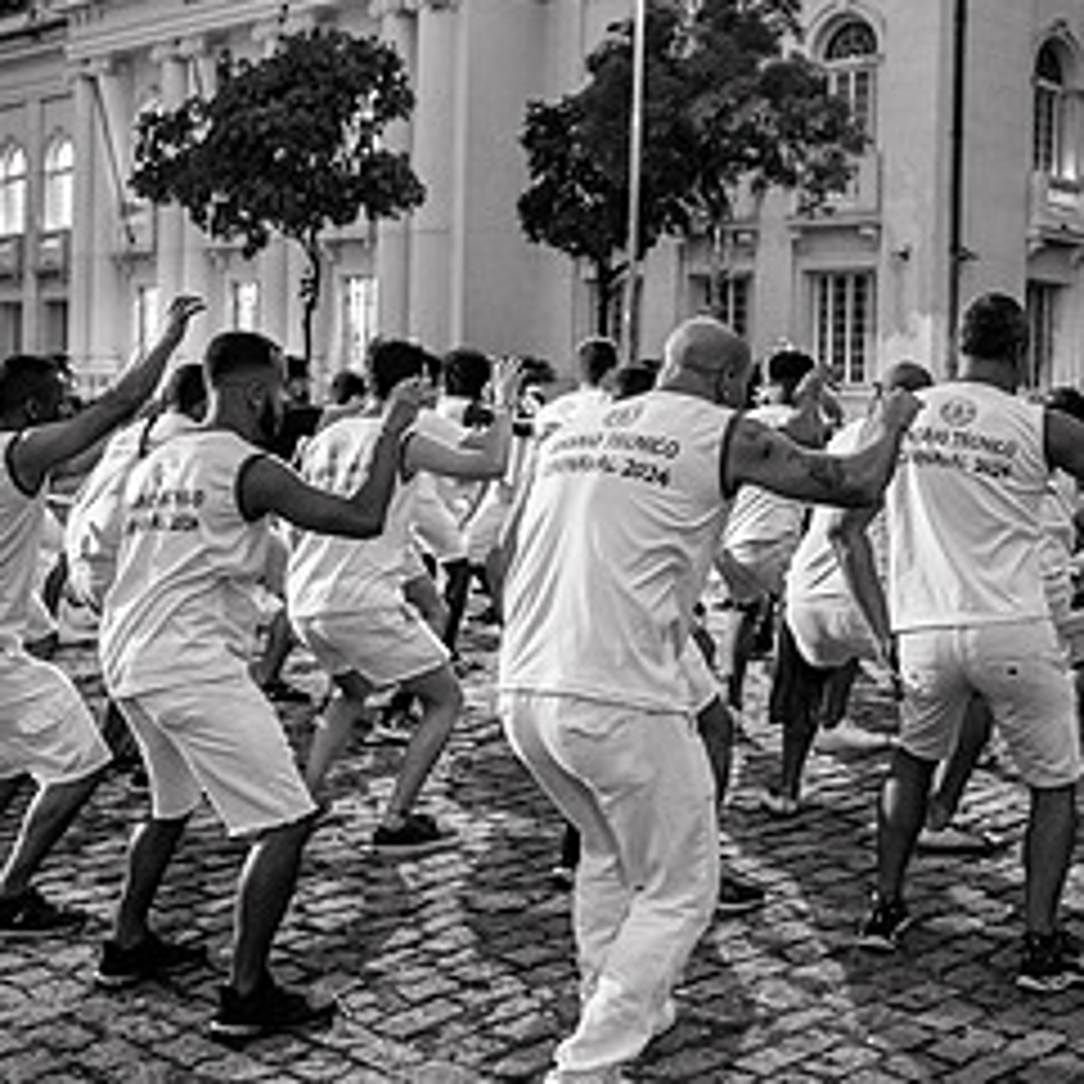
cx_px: 819
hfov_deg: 33.9
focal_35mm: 49
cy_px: 457
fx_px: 1736
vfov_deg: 34.6
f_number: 2
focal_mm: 24
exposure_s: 1/250
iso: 2000
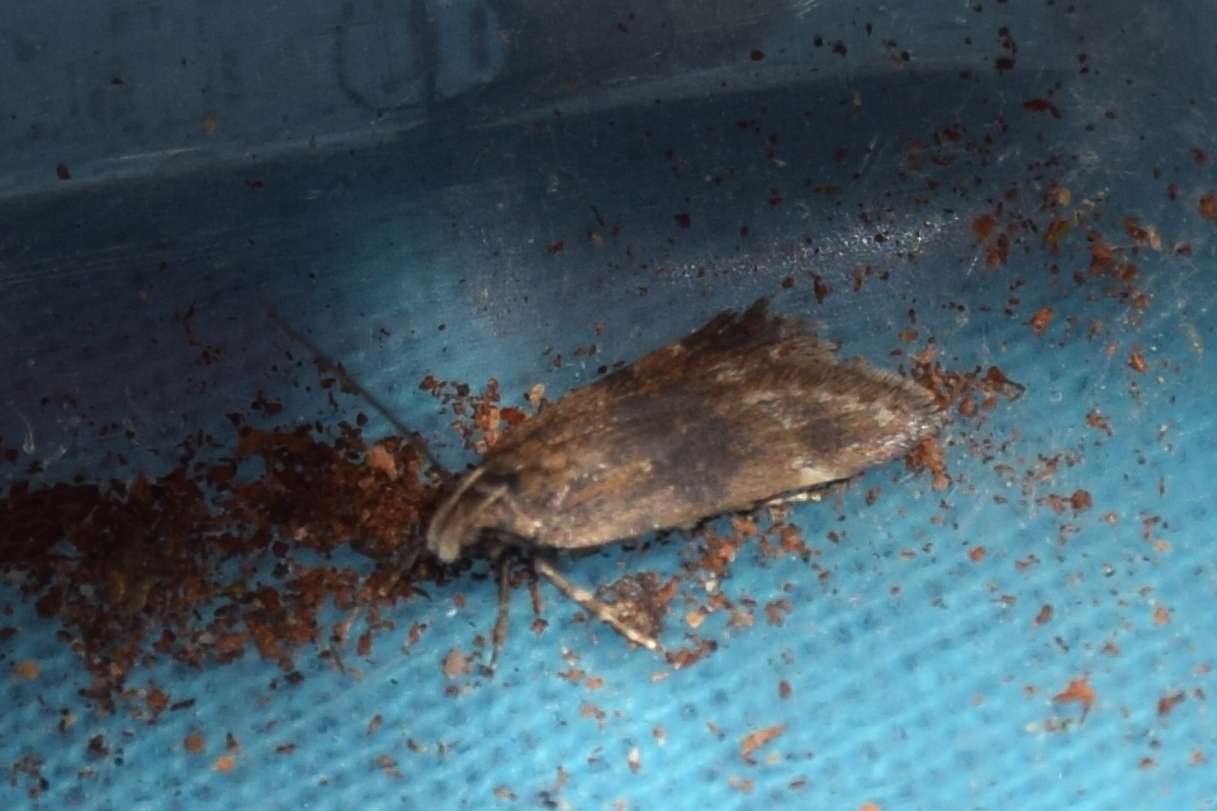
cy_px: 406
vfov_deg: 6.5
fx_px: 7099
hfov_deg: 9.8
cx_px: 608
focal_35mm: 210
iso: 100
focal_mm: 140
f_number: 13
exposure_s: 1/160
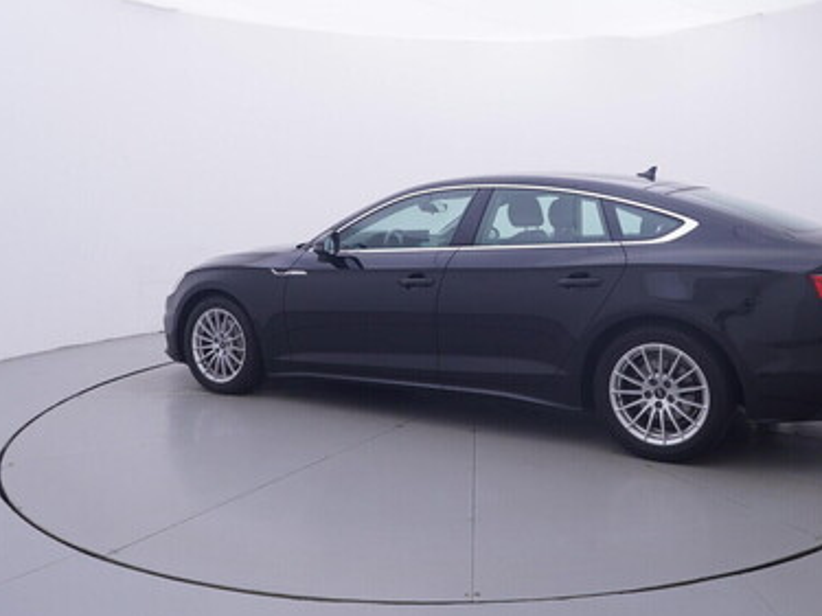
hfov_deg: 56.7
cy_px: 242
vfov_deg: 44.2
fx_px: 753
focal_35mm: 32
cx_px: 505
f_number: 5
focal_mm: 15
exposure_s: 1/80
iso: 200
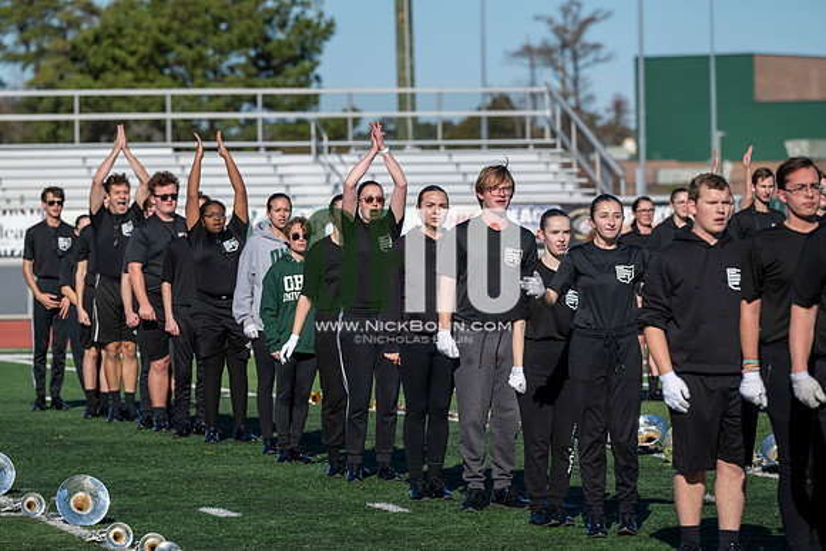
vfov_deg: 6.9
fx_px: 4590
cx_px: 413
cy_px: 276
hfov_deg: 10.3
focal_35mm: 200
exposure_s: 1/2000
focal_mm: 200
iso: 200
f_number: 5
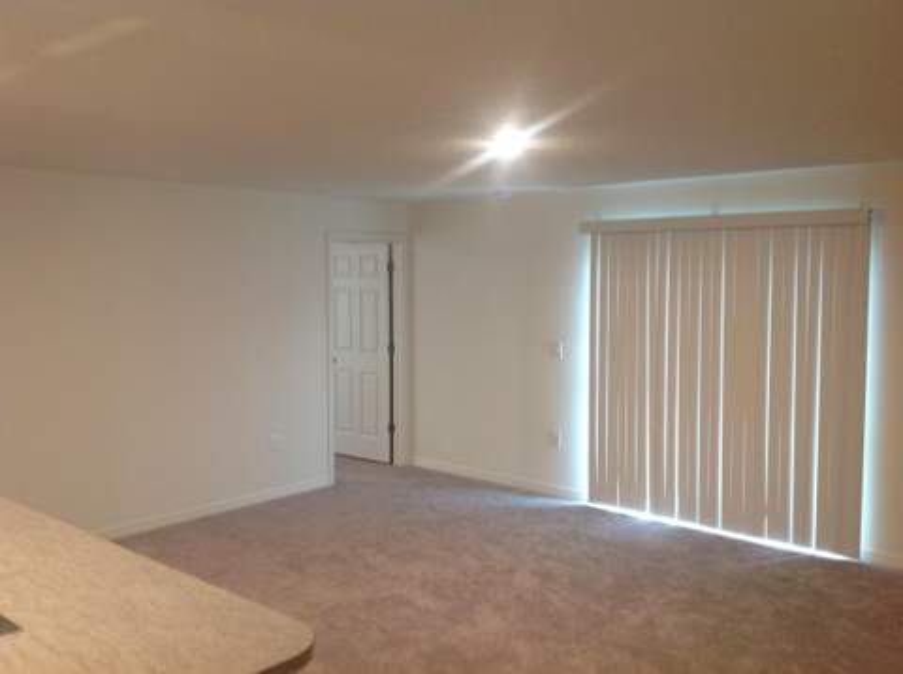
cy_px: 337
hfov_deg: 52.7
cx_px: 452
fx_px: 911
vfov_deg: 40.6
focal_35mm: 35
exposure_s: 1/15
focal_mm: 4.28
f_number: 2.4
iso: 100
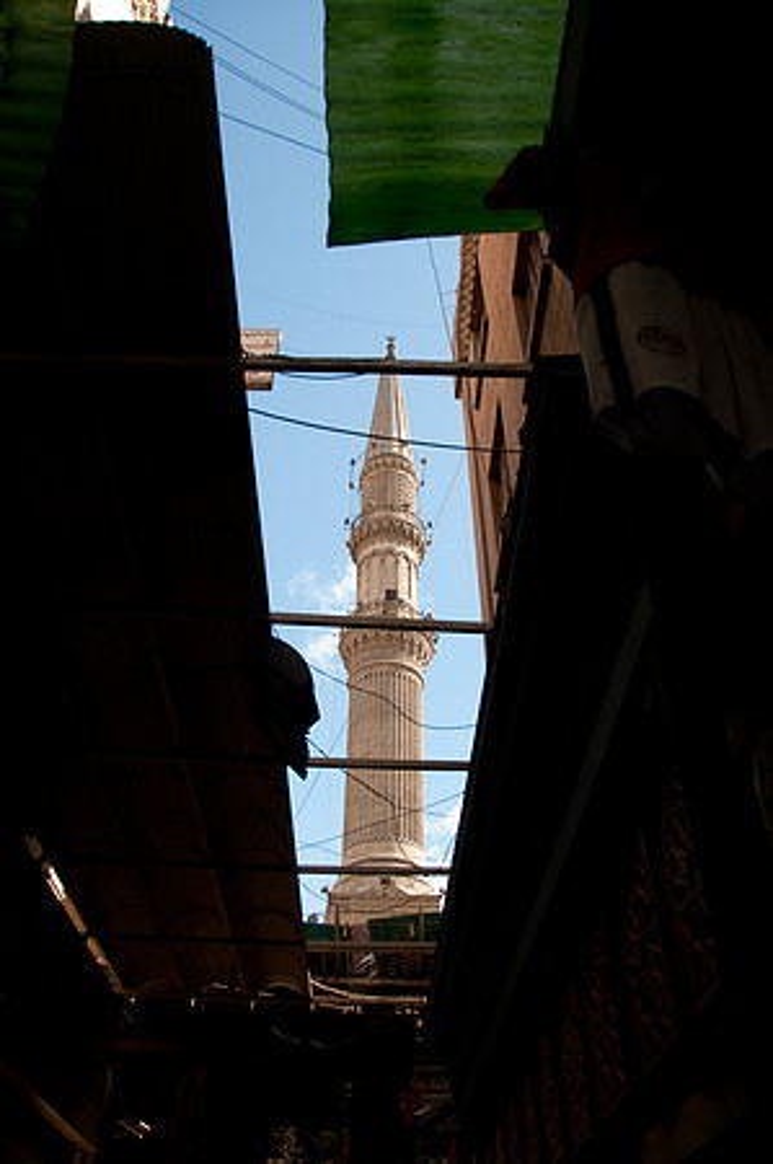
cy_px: 582
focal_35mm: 27
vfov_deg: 67.4
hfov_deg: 47.8
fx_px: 872
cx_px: 386
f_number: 3.5
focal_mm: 18
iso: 400
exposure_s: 1/1000
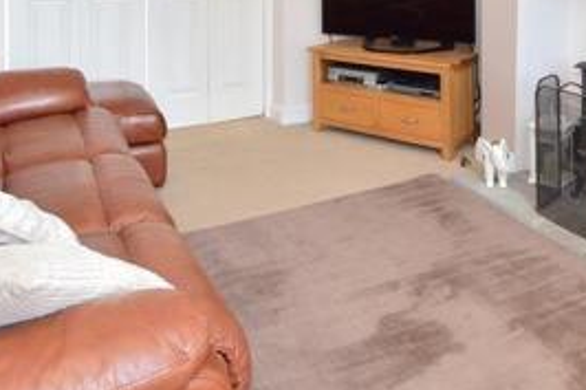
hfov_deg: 50.4
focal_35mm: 37
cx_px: 419
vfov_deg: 30.7
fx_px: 602
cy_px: -72
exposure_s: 1/60
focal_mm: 10
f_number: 6.3
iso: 500
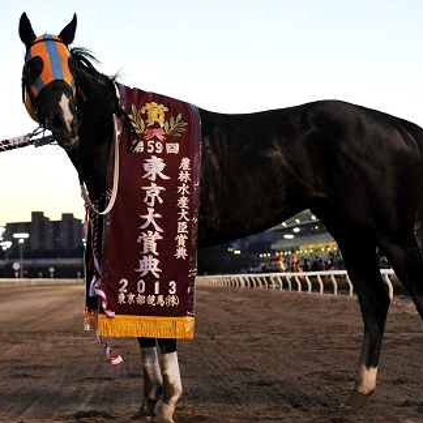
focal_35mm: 90
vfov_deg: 19.3
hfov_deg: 19.3
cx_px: 206
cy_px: 212
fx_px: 1244
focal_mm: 70
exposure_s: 1/250
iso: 2000
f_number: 5
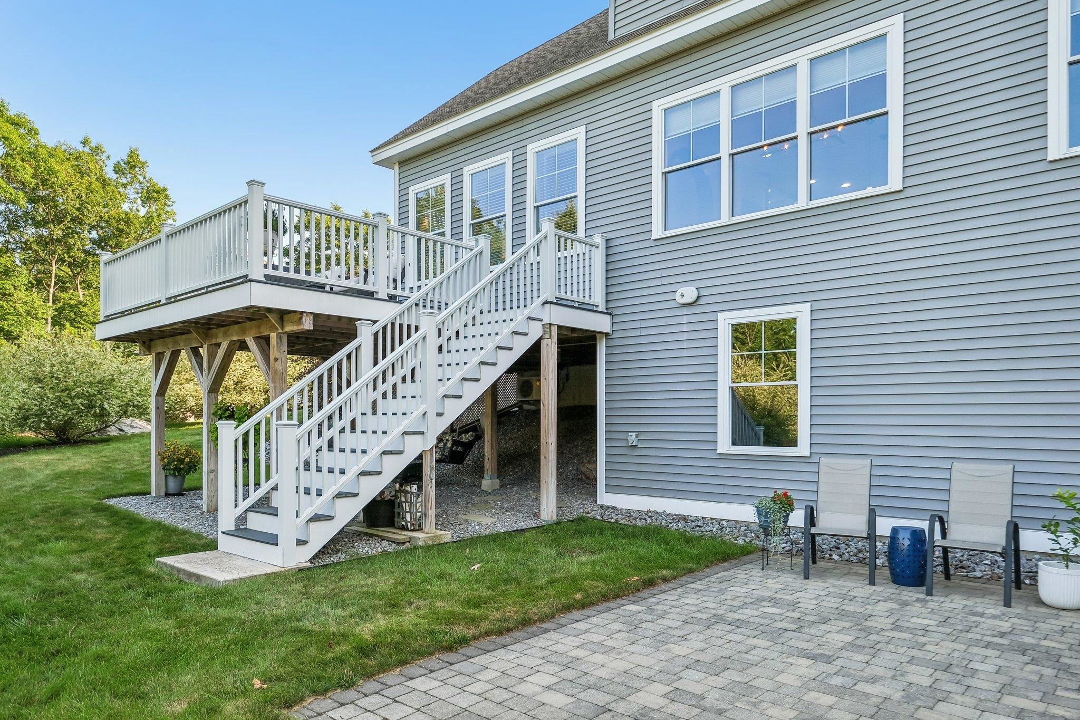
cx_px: 540
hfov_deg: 78.6
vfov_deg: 57.2
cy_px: 360
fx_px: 660
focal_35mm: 22
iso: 200
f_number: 4
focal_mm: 14.5
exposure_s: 1/450
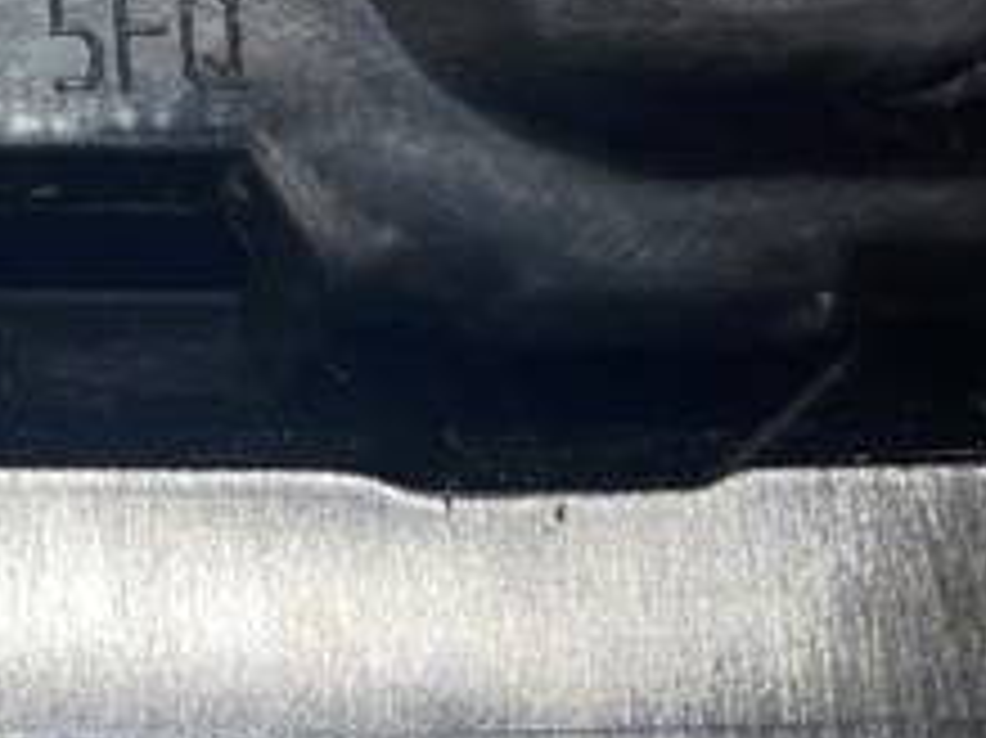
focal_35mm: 73
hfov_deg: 23.1
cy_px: -322
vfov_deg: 18.2
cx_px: -365
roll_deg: -4.3
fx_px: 2078
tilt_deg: -42.5
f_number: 1.8
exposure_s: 1/50
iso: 160
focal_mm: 4.25
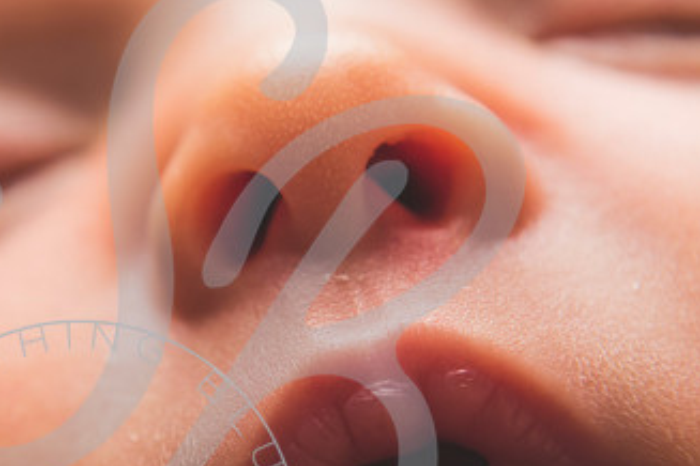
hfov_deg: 16.4
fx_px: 2411
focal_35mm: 124
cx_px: 186
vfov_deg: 11.0
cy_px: 360
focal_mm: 70
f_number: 5.6
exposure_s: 1/125
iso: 320
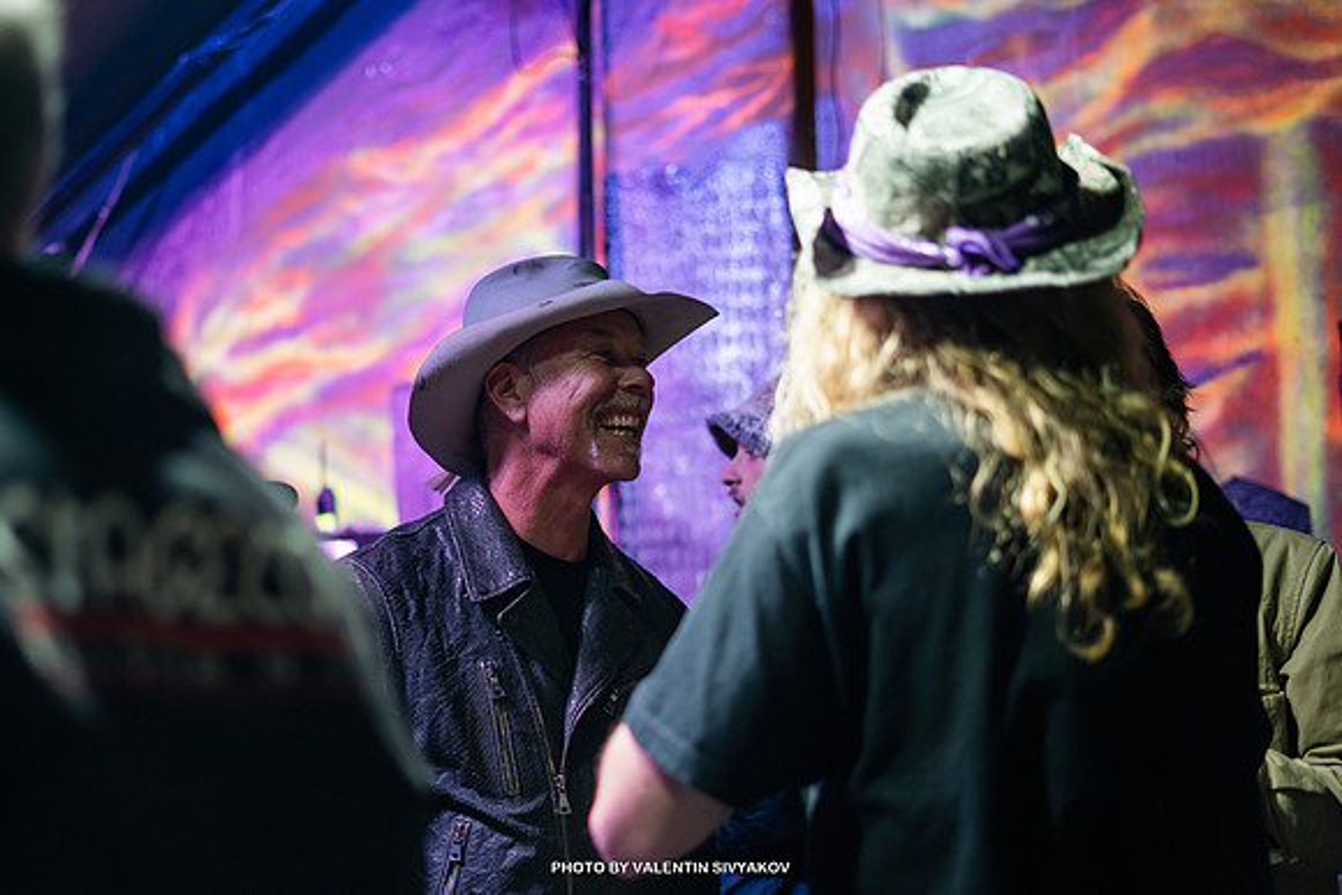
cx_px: 529
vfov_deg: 22.2
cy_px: 498
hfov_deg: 32.6
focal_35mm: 61
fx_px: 2285
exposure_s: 1/125
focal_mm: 50
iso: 250
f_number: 1.8
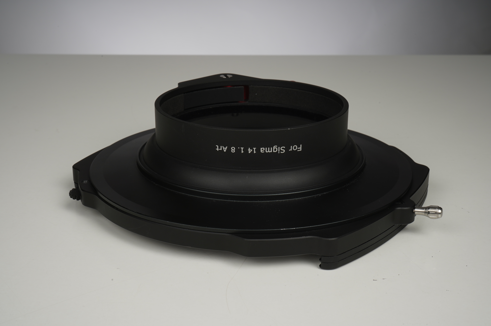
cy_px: 163
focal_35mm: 52
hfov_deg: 38.2
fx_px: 709
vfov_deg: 25.9
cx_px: 246
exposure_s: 1/160
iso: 200
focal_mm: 52
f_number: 22
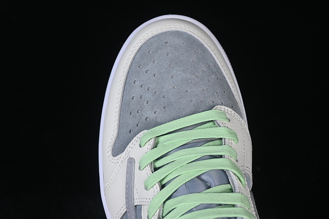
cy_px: 110
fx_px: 685
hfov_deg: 27.0
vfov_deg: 18.2
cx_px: 164
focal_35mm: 75
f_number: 7.1
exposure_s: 1/80
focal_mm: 50
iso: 160
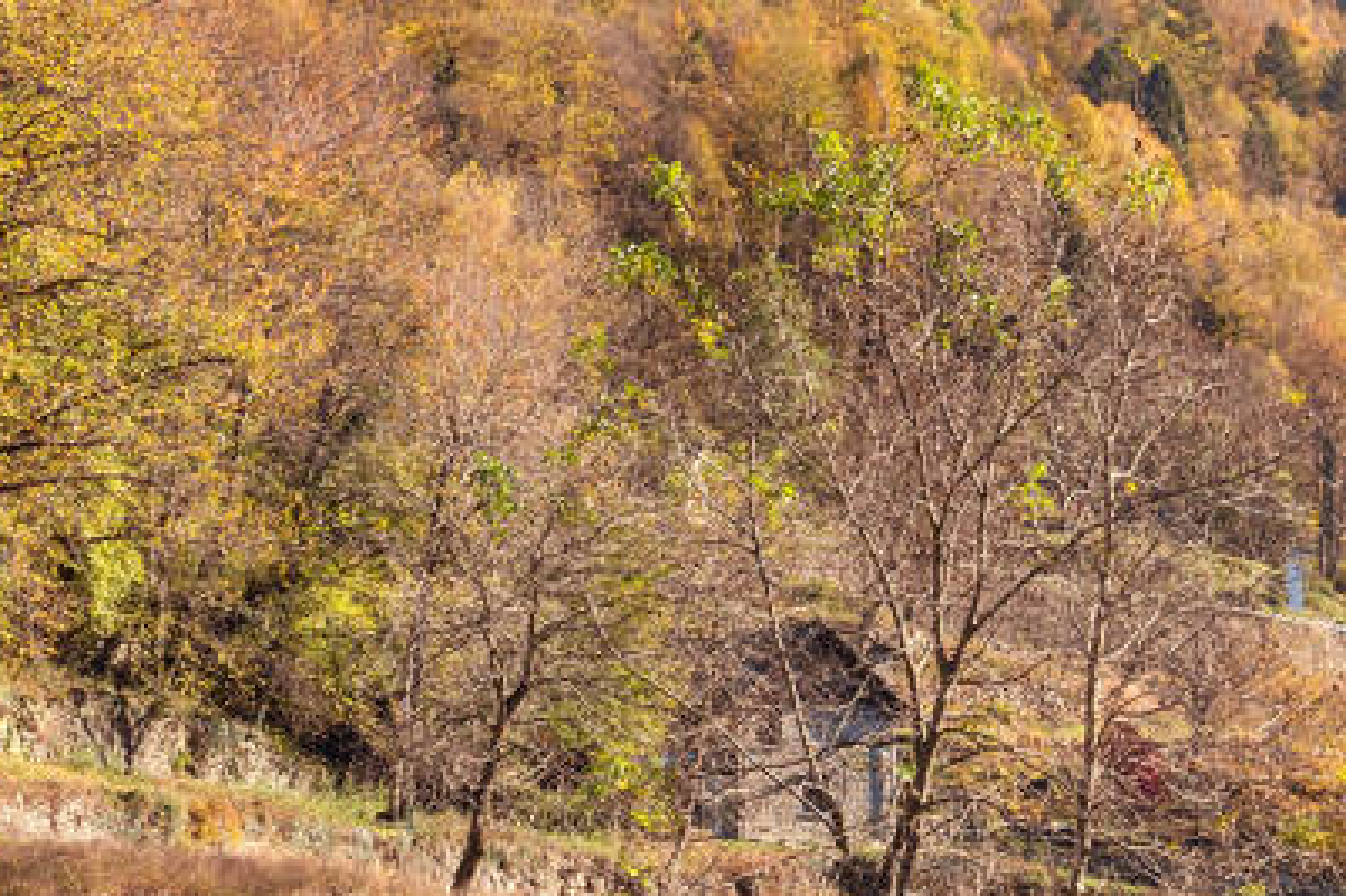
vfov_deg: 11.9
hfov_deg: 17.5
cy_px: 609
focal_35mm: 115
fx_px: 4298
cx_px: 1212
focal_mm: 45
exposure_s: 1/30
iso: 200
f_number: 16
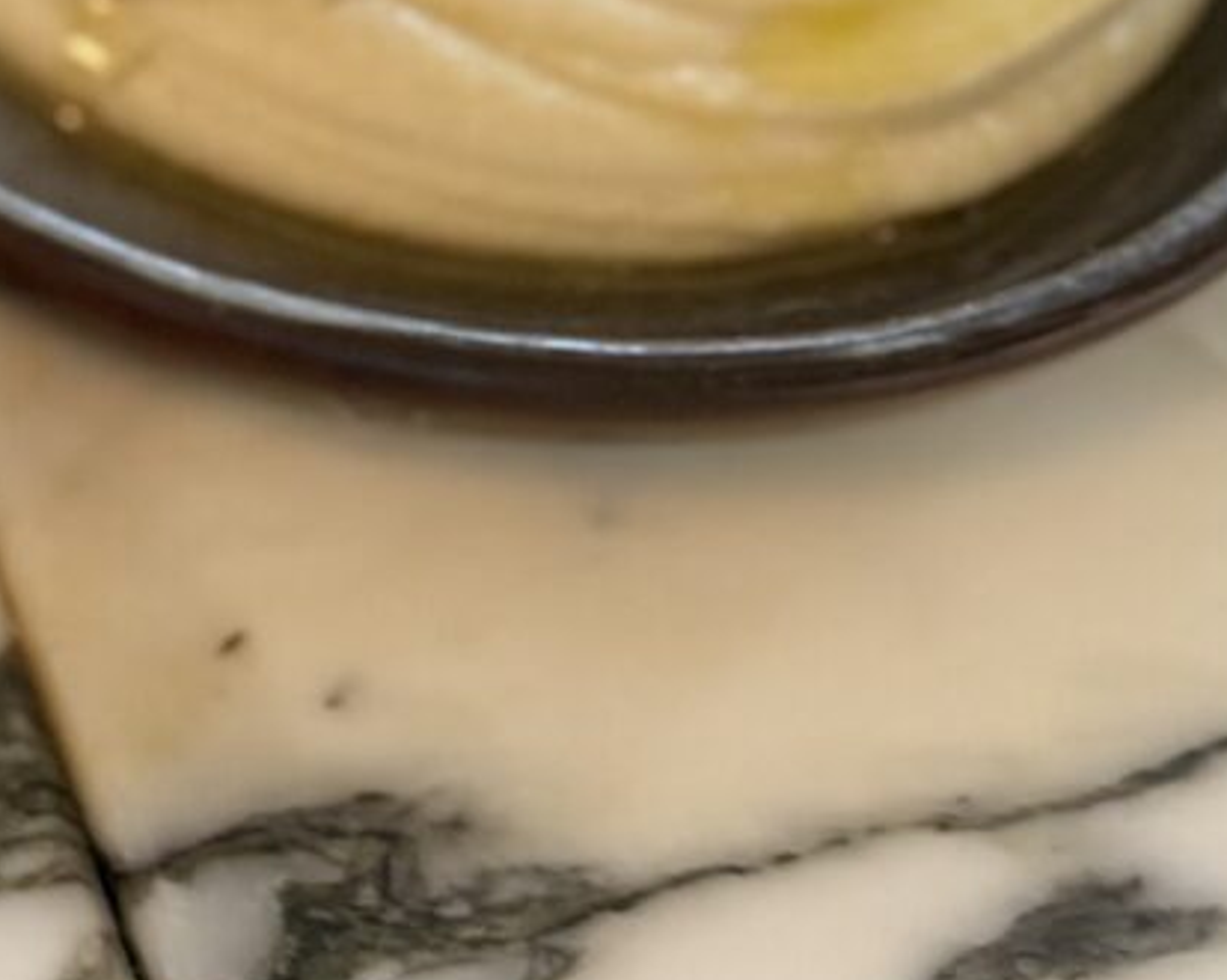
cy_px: 214
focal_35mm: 109
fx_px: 3956
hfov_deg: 15.1
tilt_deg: -52.2
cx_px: -1016
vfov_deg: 14.1
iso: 160
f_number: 1.78
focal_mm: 6.76
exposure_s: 1/100
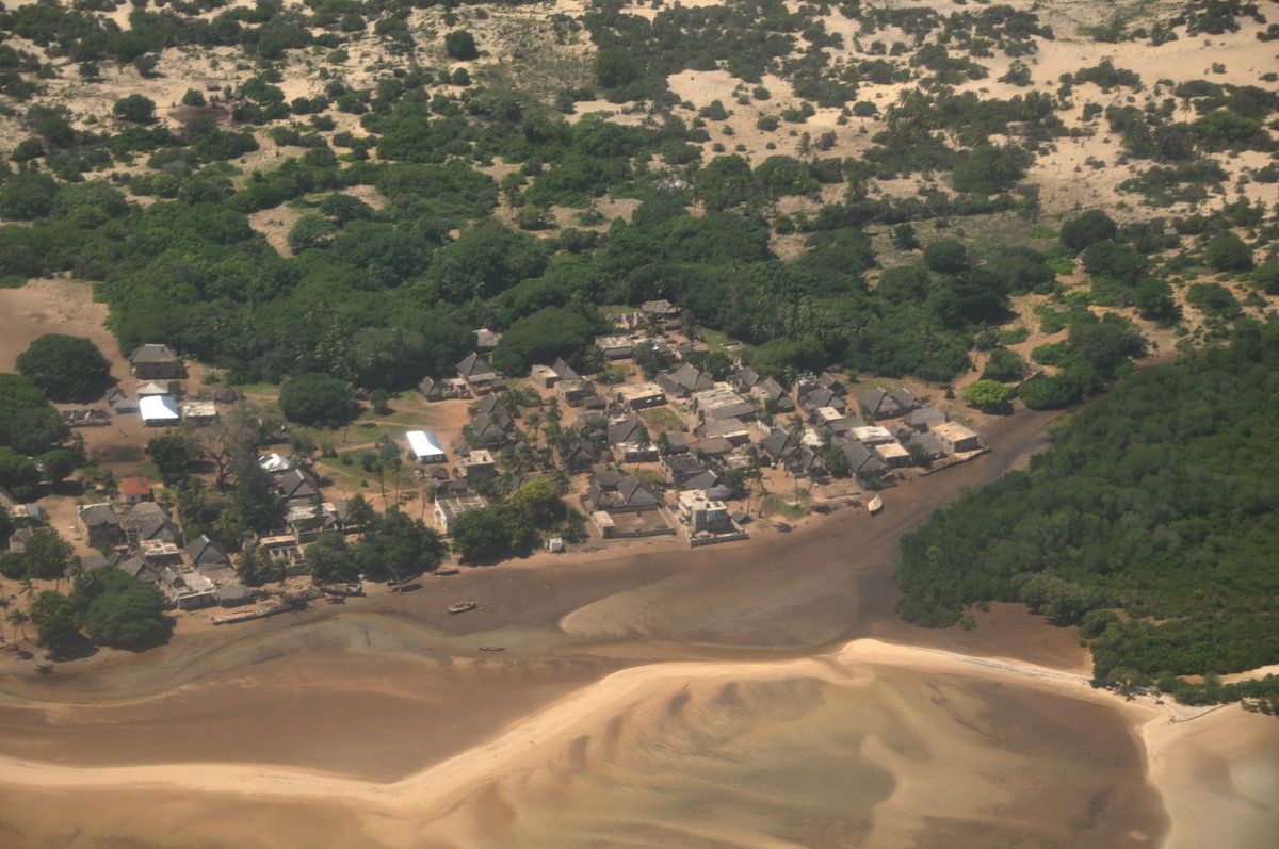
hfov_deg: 16.1
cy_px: 424
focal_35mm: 128
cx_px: 640
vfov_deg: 10.7
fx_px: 4524
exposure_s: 1/250
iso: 200
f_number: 8
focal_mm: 85
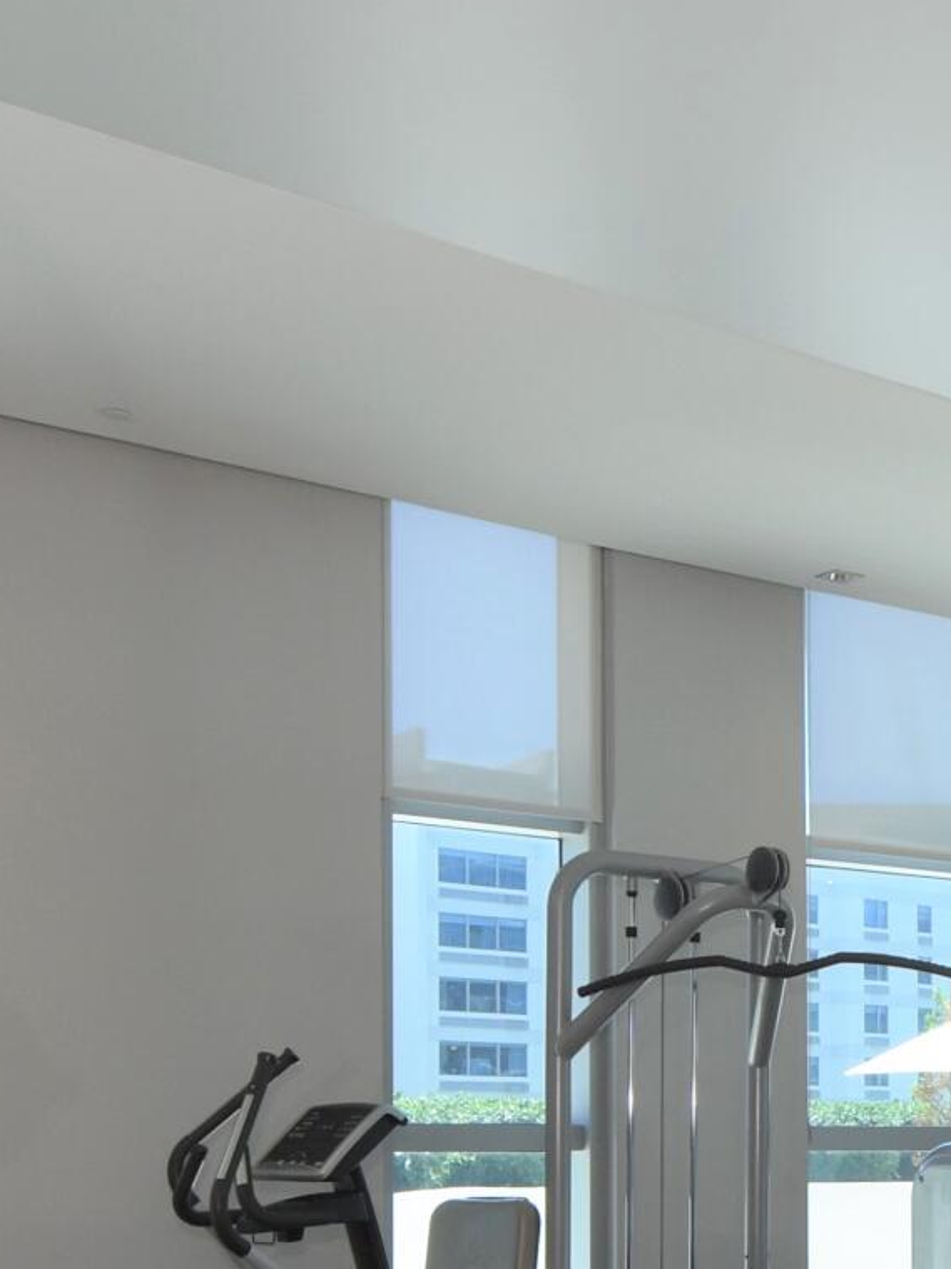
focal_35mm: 57
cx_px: 1120
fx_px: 2089
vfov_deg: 32.6
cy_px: 1068
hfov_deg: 23.6
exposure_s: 1/160
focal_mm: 10
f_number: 6.3
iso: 200
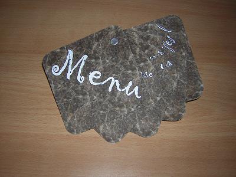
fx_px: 245
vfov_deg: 39.7
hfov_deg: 51.4
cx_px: 118
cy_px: 88
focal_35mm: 36
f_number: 2.6
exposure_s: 1/60.1
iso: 50
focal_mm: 4.7
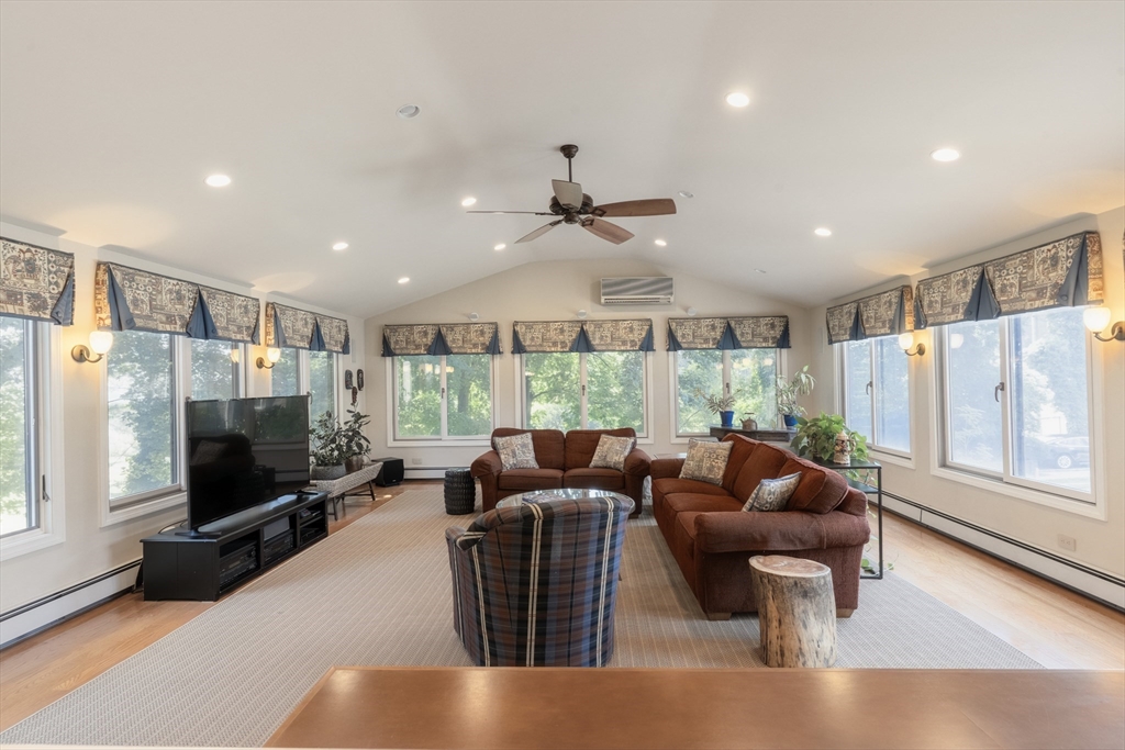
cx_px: 562
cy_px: 375
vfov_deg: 70.5
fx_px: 531
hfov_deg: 93.3
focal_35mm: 17
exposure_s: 1/40
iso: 320
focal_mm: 17
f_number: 9
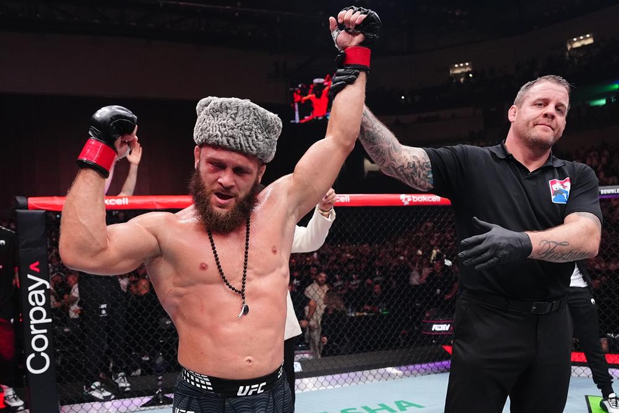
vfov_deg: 67.3
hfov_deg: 90.0
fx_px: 309
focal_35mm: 18
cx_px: 310
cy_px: 206
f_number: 2.8
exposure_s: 1/1600
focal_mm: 18
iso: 3200
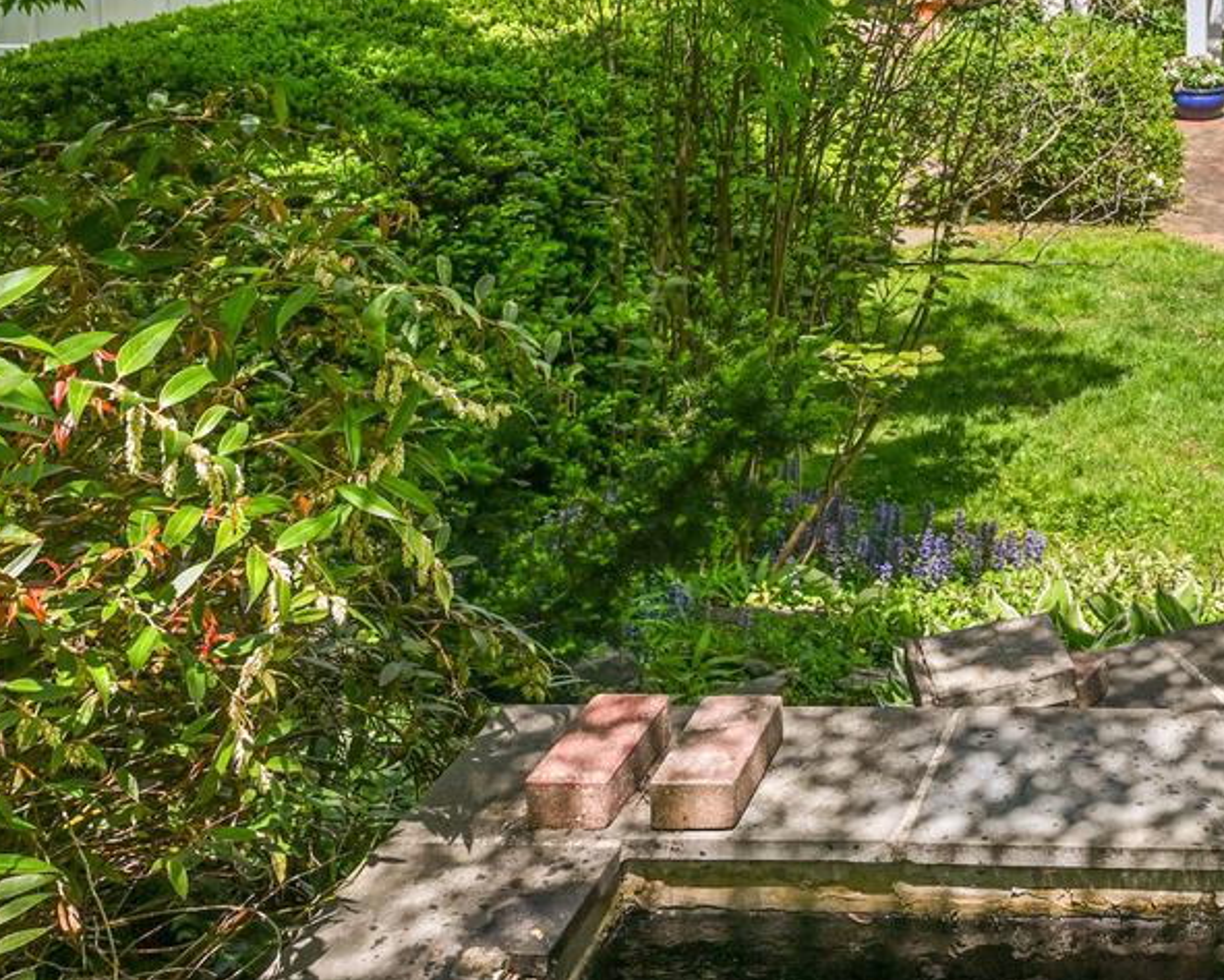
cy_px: -144
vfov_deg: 26.4
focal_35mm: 52
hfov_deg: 31.7
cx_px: 1363
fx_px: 1884
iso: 320
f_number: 6.3
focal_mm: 16
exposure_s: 1/640
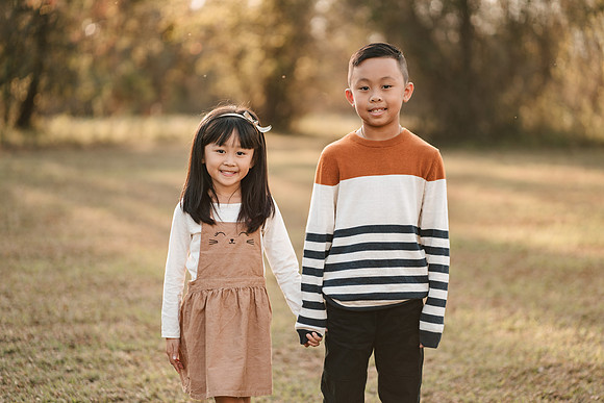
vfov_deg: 16.0
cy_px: 202
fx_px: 1433
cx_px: 302
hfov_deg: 23.8
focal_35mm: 85
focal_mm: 85
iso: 80
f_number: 1.8
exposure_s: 1/400
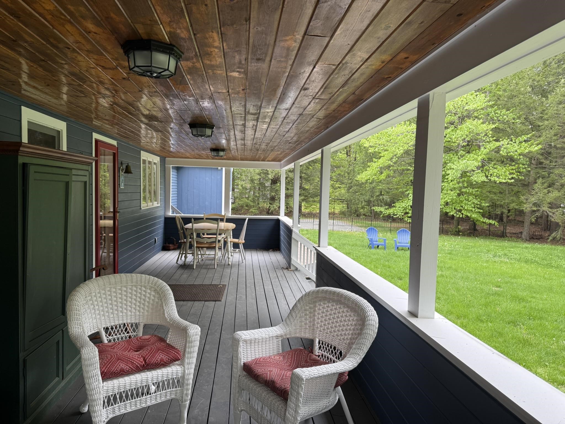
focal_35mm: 24
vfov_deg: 56.8
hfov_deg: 71.6
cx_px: 282
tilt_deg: -1.7
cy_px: 212
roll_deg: -1.2
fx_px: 392
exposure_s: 1/121
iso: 80
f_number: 1.78
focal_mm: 6.76
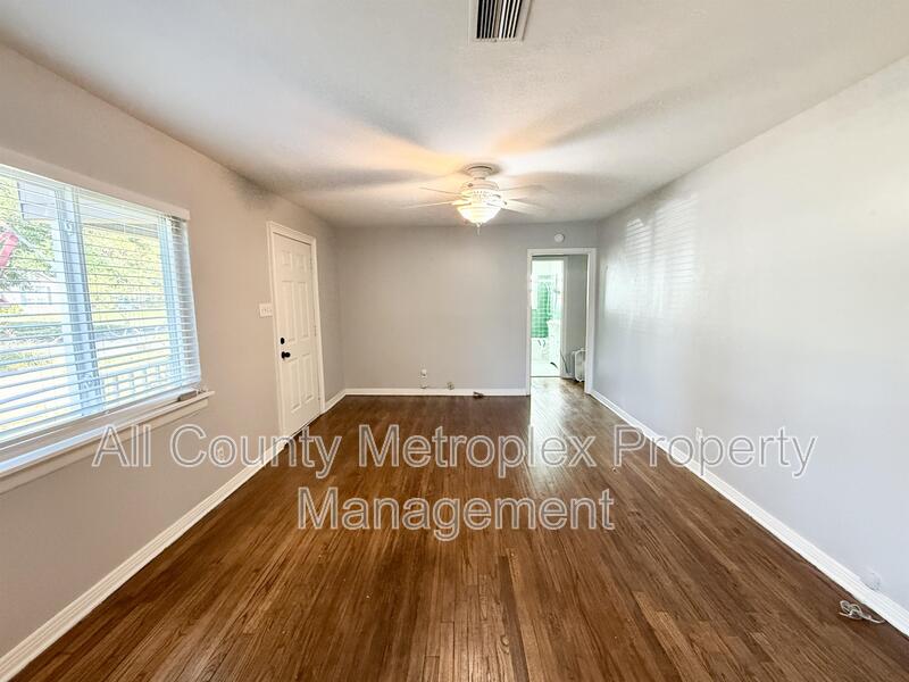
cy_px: 341
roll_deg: -0.5
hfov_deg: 102.1
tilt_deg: -6.3
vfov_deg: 85.7
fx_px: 368
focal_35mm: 14
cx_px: 454
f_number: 2.2
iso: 500
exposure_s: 1/120
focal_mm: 2.22
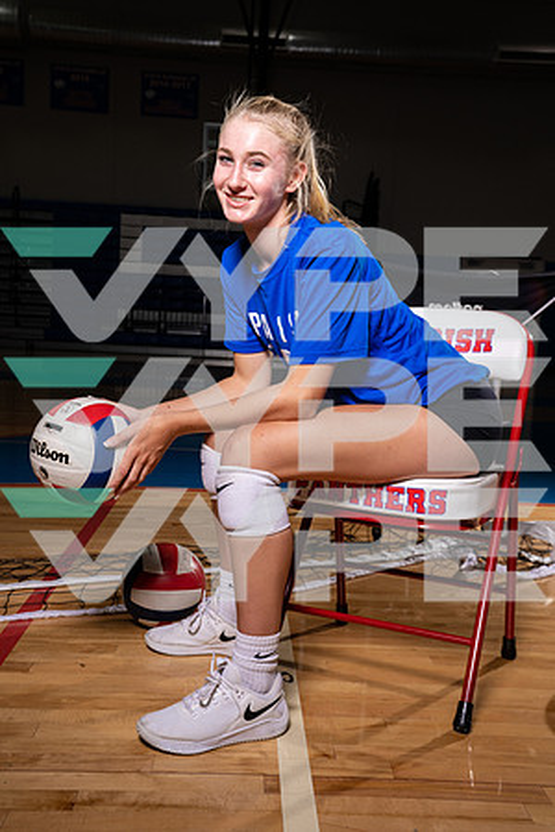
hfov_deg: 34.2
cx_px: 278
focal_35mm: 39
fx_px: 902
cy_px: 416
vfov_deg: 49.6
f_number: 8
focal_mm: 39
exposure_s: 1/250
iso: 400
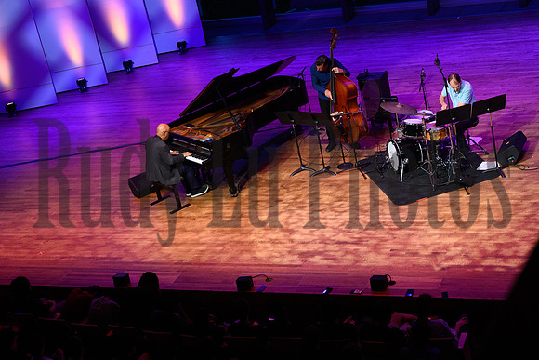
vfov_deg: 18.7
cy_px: 180
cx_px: 270
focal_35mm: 73
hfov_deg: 27.7
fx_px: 1093
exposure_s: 1/160
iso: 3200
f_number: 8
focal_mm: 73
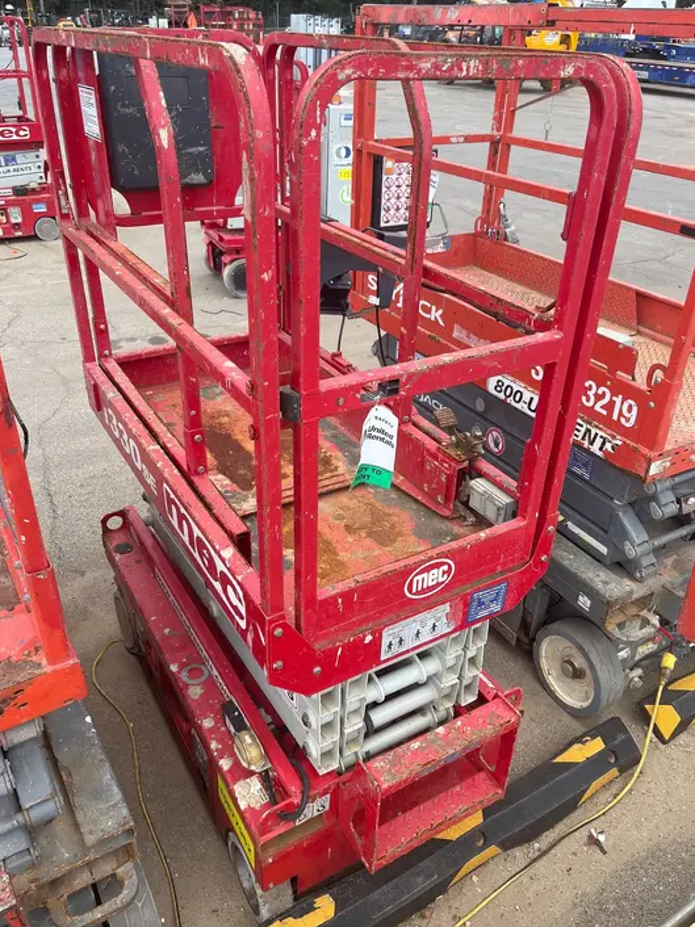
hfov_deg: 51.3
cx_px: 347
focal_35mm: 27
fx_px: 723
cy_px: 467
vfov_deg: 65.3
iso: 50
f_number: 1.6
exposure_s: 1/833
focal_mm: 5.1
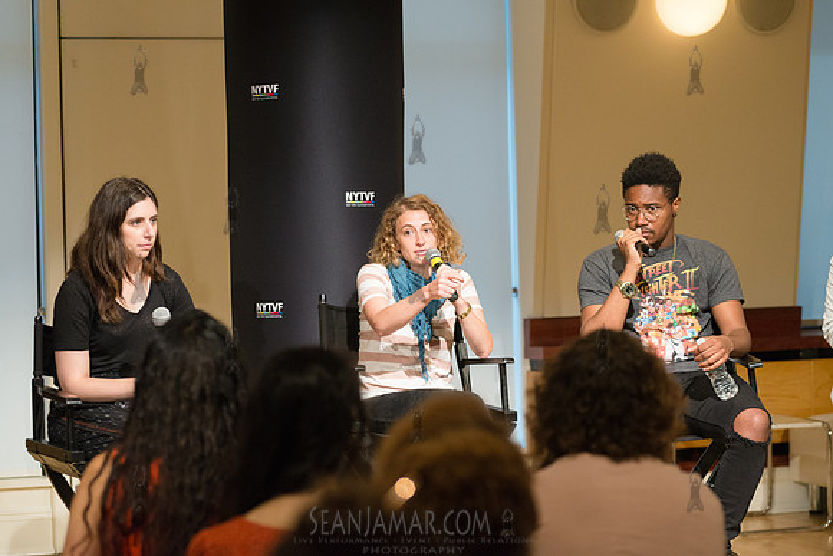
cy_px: 278
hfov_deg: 20.4
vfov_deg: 13.7
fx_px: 2314
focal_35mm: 100
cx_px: 416
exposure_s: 1/200
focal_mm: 100
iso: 2500
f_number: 4
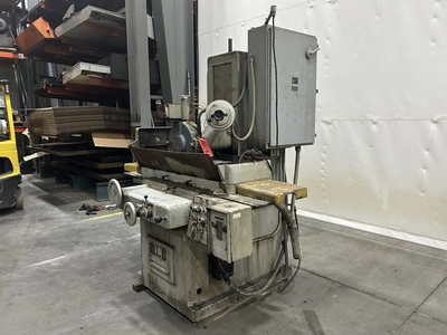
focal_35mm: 26
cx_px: 224
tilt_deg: -6.9
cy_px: 168
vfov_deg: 53.1
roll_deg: +0.4
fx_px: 336
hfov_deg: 67.3
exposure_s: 1/60
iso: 250
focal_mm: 5.7
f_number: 1.5
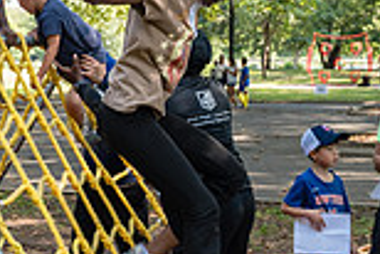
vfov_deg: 14.0
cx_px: 94
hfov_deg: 20.6
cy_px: 112
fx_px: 1035
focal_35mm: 98
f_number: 3.5
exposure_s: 1/250
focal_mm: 26
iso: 400
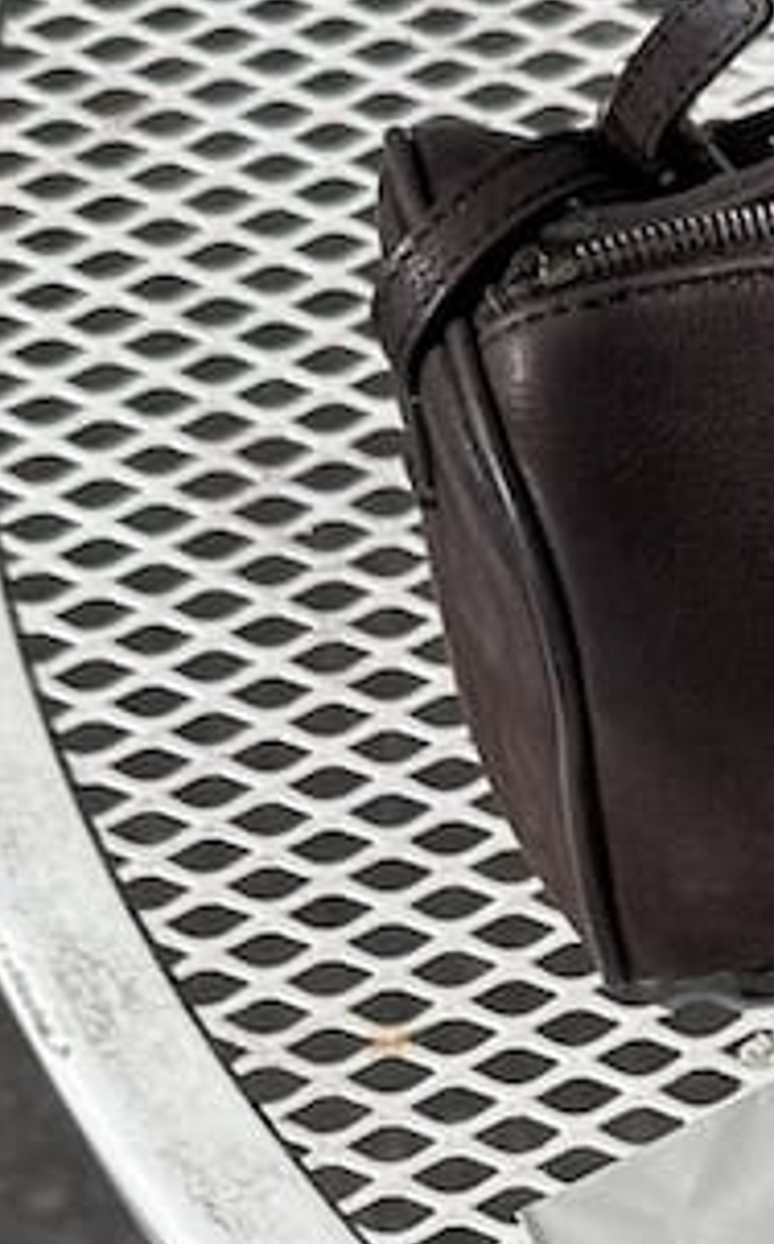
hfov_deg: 11.7
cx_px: 1070
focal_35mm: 108
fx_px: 3656
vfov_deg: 18.6
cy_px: 1339
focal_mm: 6.8
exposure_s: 1/8130
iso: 80
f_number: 1.8
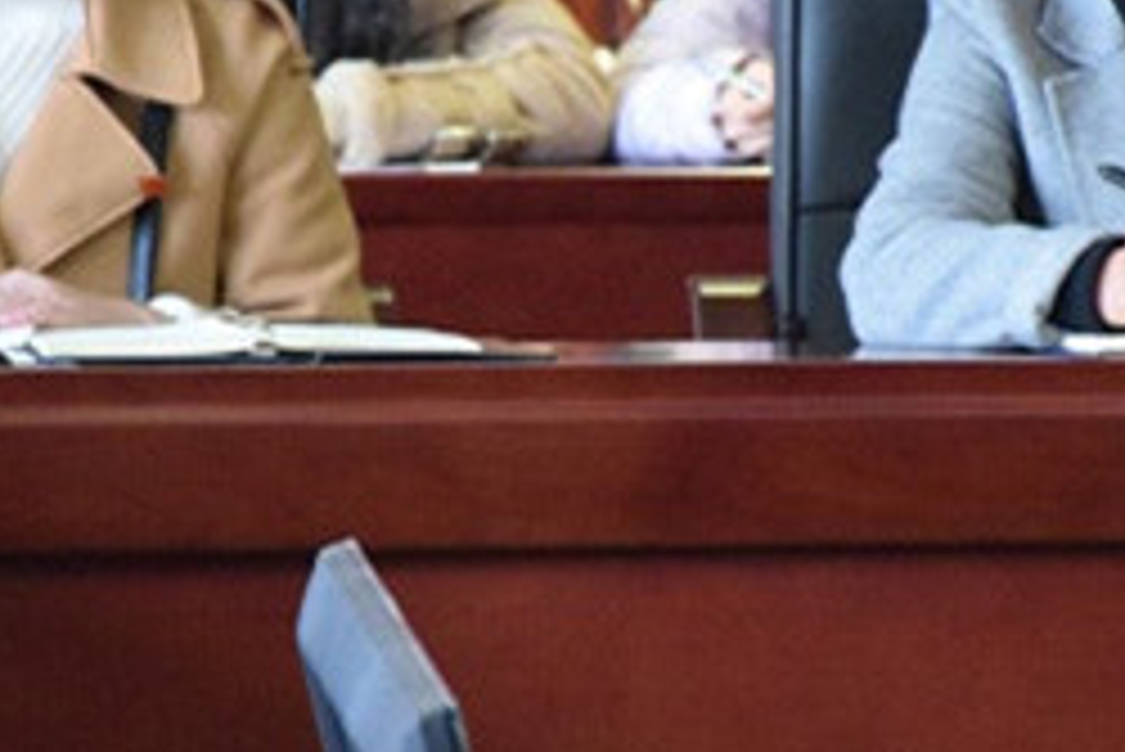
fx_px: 18354
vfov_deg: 2.3
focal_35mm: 587
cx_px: 621
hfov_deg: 3.5
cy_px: 315
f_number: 5.6
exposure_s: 1/50
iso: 6400
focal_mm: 140
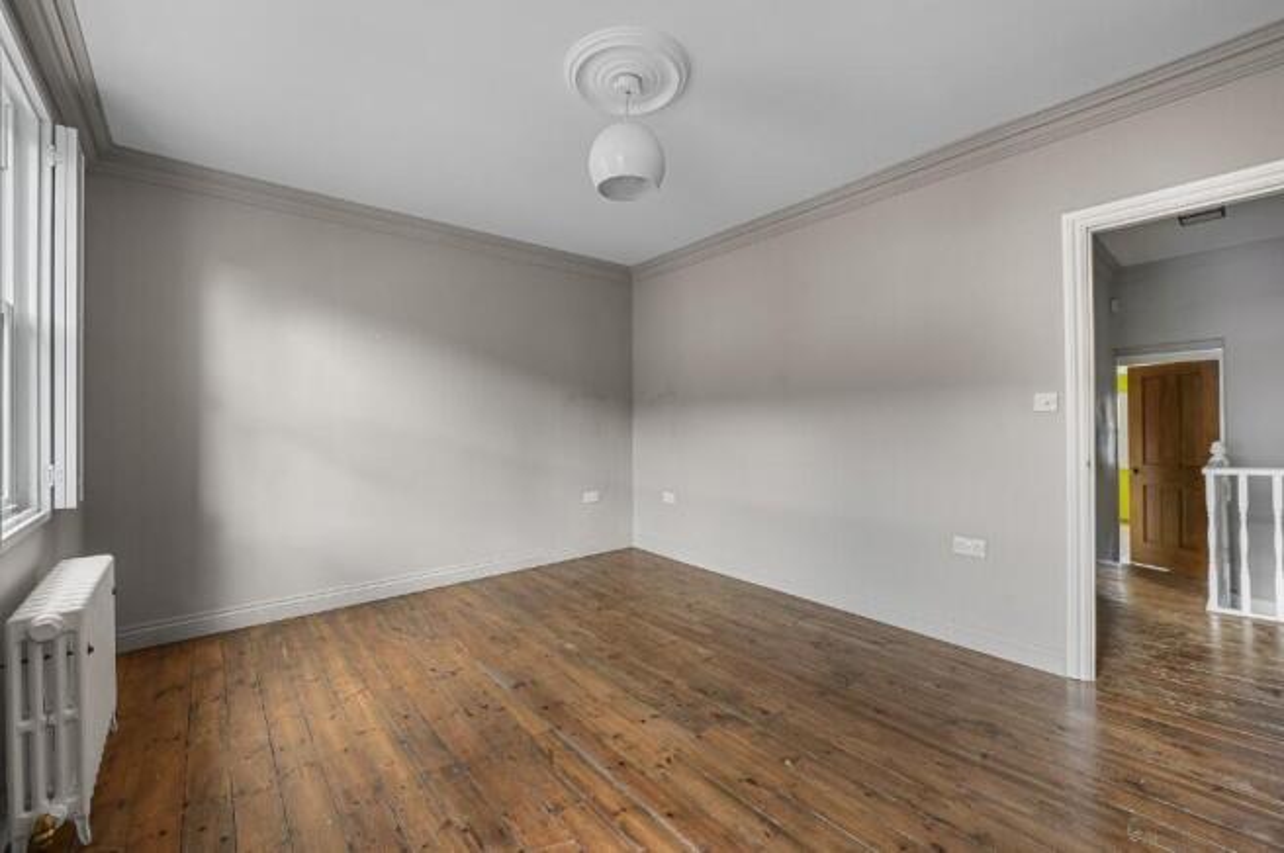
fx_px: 499
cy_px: 426
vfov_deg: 81.1
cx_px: 642
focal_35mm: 14
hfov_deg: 104.3
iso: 400
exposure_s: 1
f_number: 8
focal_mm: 14
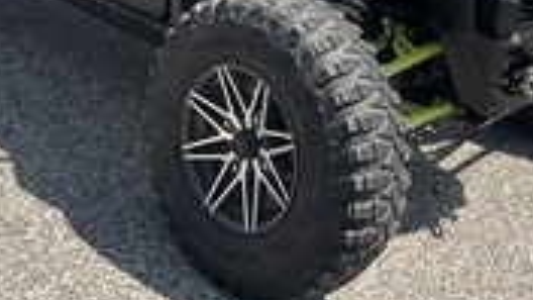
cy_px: -124
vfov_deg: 15.7
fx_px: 1018
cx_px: 194
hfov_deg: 29.2
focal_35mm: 72
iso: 25
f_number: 1.8
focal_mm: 3
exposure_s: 1/1221
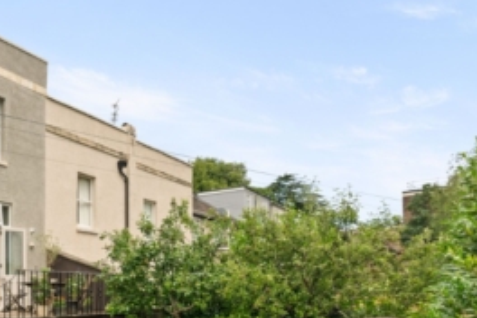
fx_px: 490
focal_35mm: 37
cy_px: 292
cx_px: 13
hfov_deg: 44.9
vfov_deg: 33.8
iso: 320
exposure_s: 1/200
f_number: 8
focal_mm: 16
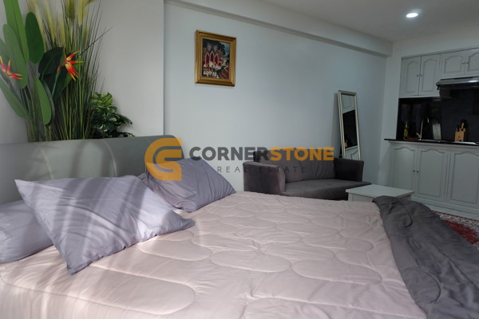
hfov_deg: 73.7
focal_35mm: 24
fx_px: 319
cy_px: 160
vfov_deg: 53.1
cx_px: 240
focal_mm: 16
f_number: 3.5
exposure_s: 1/90
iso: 400
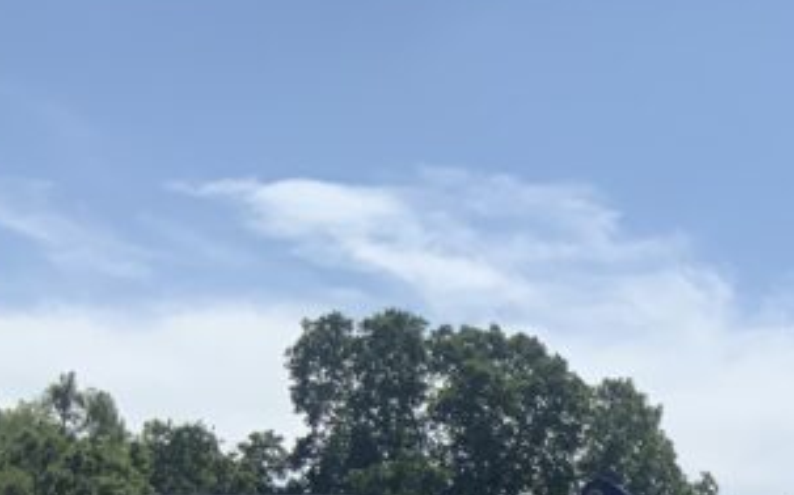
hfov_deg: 17.7
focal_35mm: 104
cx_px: 1221
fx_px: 2249
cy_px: 849
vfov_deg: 11.7
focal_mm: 3
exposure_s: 1/2667
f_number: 1.8
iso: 20
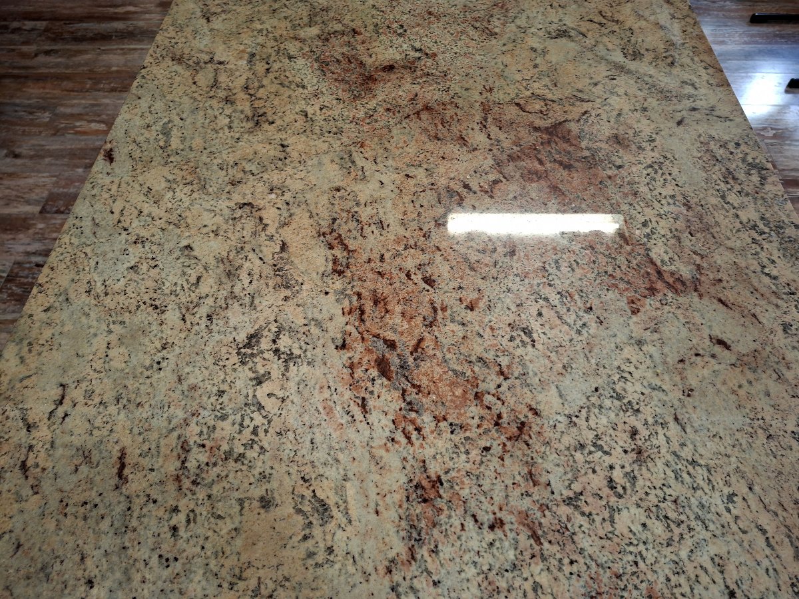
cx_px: 400
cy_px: 300
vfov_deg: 58.9
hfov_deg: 73.9
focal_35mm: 23
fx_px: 531
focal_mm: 5.54
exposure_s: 1/50
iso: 320
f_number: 1.8
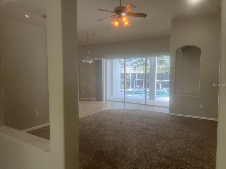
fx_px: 170
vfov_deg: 53.1
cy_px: 84
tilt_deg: -1.8
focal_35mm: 26
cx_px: 113
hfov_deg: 67.3
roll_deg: -0.3
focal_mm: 5.7
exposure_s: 1/120
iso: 80
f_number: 1.5
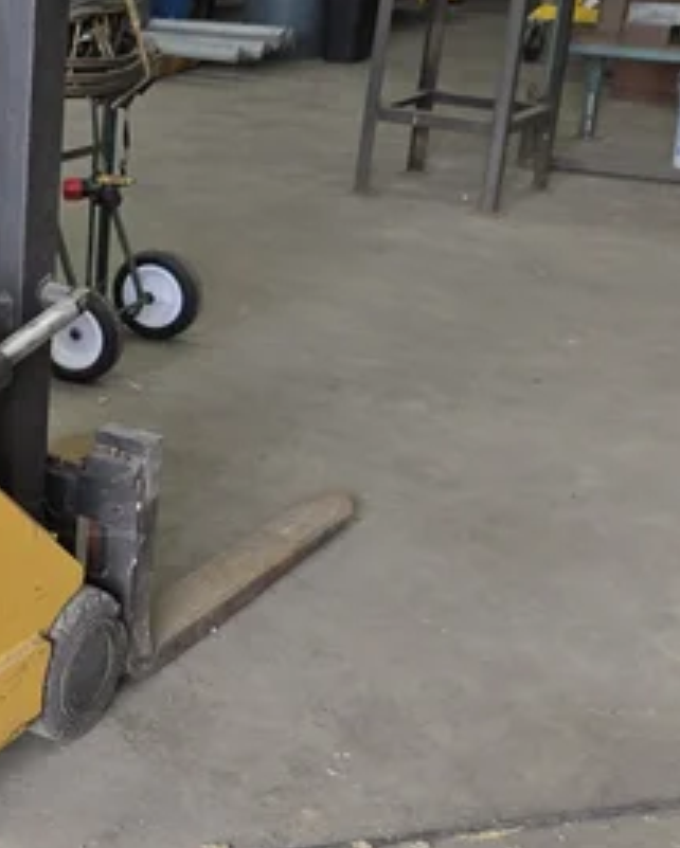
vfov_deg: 30.0
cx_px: -210
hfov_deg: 21.8
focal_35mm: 63
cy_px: 380
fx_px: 1583
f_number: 1.8
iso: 64
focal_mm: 5.4
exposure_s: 1/120
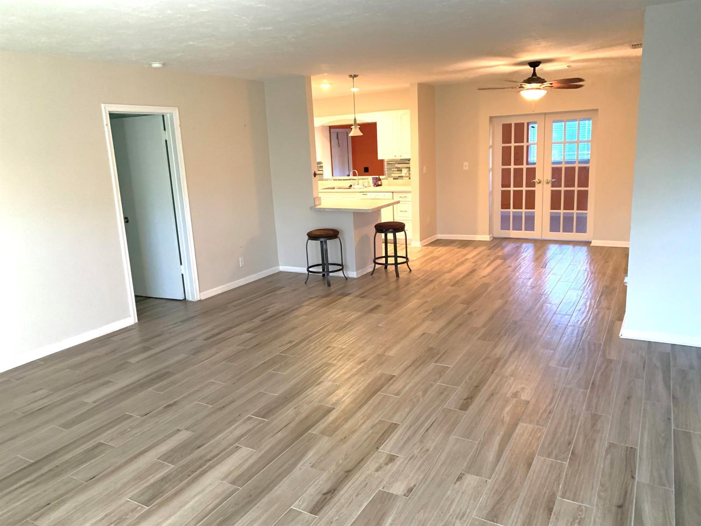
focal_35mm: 26
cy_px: 263
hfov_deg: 67.3
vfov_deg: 53.1
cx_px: 350
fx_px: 527
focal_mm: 4.25
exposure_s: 1/40
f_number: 1.8
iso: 320
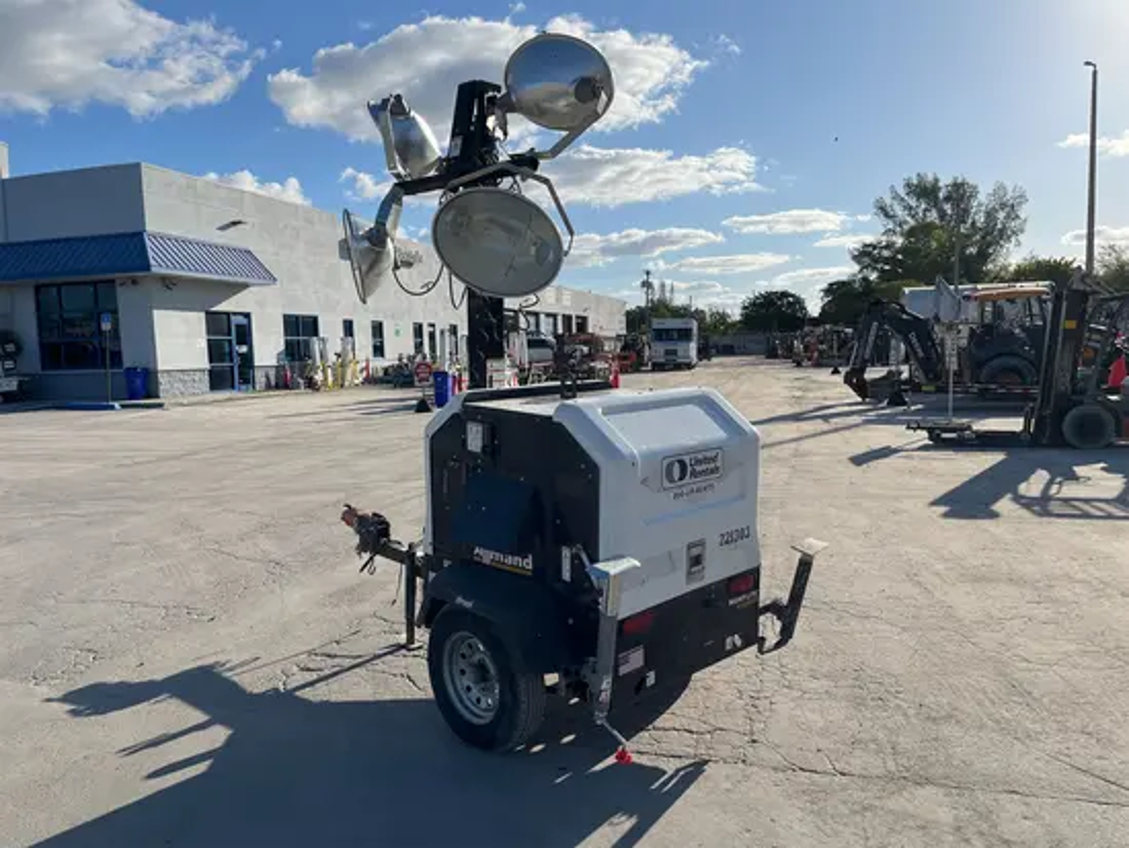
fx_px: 848
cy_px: 424
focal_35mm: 26
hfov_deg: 67.3
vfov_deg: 53.1
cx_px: 564
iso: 50
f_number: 1.6
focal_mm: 5.1
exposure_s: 1/5319
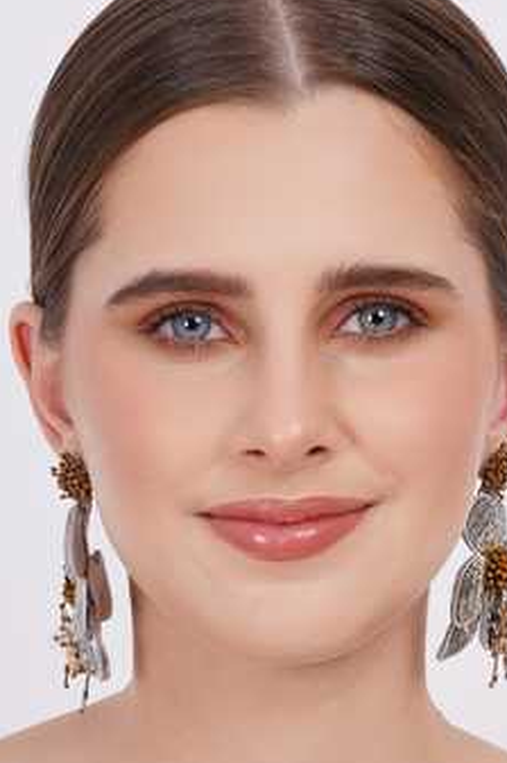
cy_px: 486
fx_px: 6604
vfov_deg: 6.6
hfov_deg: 4.4
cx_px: 281
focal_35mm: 312
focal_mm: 200
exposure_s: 1/125
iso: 200
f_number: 11
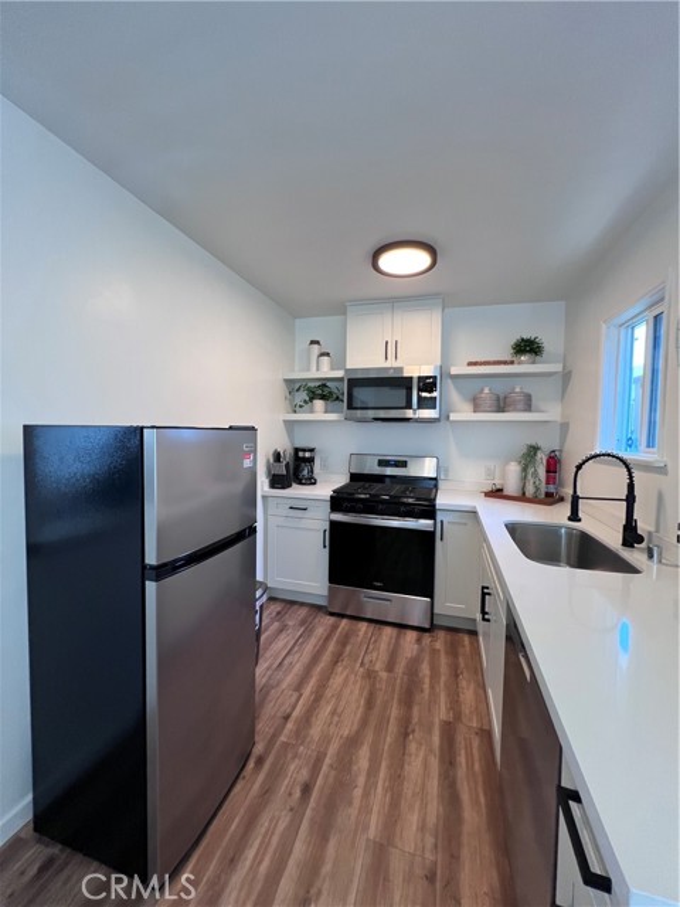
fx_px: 340
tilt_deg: -3.1
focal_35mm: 13
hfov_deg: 89.9
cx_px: 340
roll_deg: -0.6
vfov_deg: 106.2
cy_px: 454
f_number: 1.8
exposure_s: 1/120
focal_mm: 1.57
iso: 200
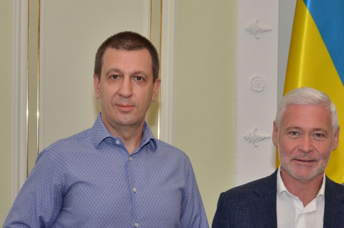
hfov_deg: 19.1
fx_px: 1020
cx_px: 195
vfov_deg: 12.7
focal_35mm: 107
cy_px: 191
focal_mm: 42
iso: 800
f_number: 4.8
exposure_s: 1/250
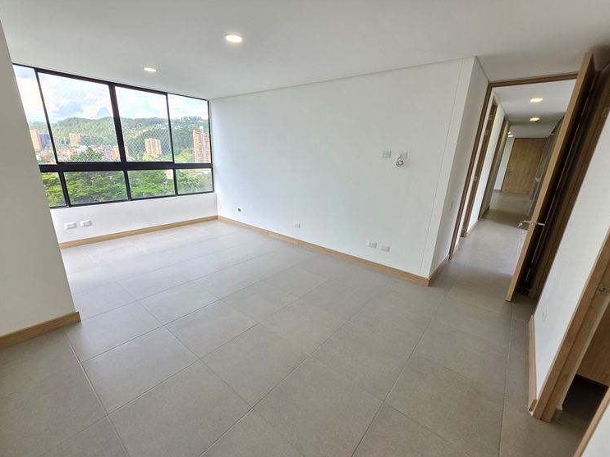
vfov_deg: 85.5
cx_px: 300
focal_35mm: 14
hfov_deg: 102.1
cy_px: 244
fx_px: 247
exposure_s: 1/120
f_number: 1.9
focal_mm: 2.2
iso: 50
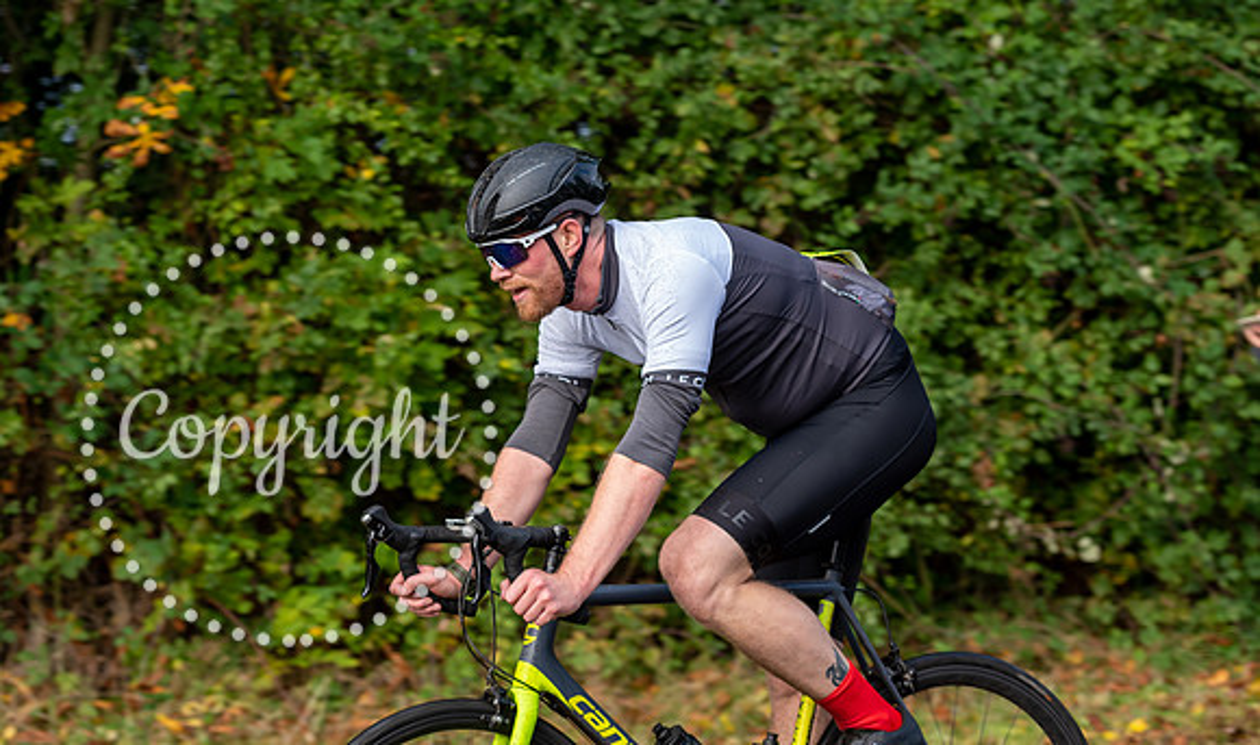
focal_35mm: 109
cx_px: 560
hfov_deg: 19.3
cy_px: 278
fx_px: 3696
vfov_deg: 11.5
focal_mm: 95
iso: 200
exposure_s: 1/500
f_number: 4
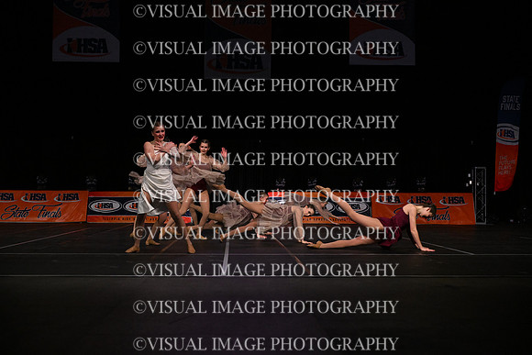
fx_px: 842
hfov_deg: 35.0
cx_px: 266
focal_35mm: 57
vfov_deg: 23.8
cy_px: 178
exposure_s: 1/1000
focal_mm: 57
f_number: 4
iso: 6400
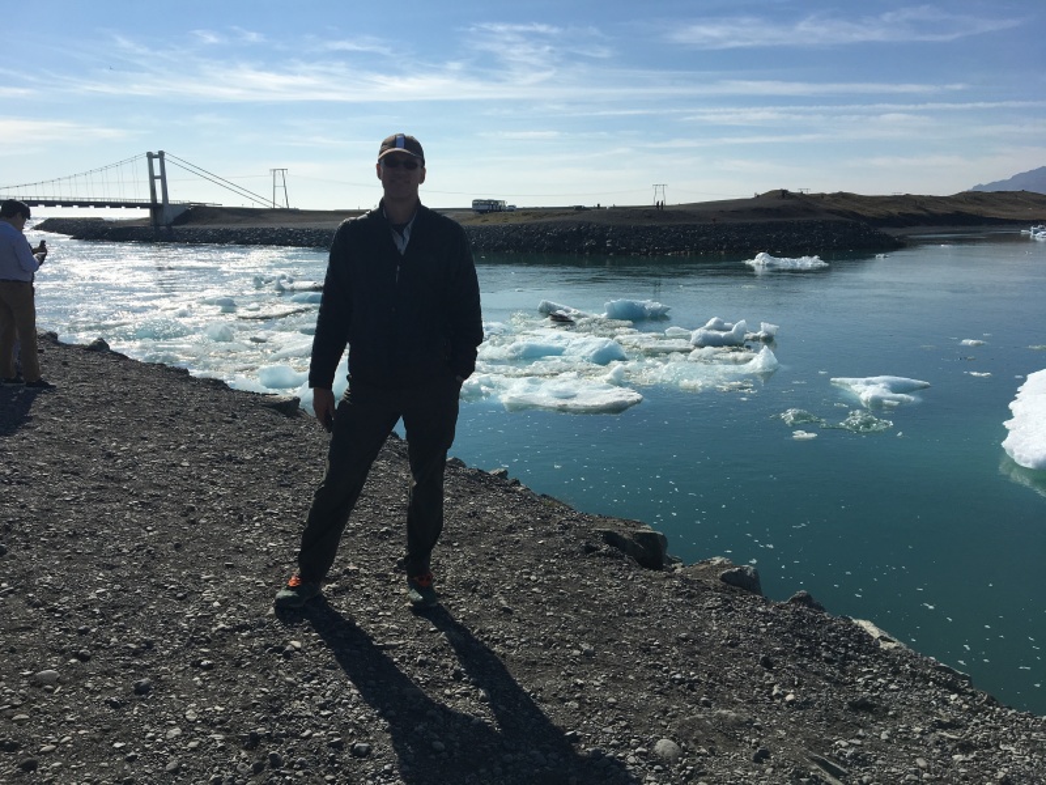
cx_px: 523
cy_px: 392
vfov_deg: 48.2
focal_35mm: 29
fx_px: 876
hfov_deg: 61.7
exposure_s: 1/4274
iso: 25
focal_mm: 4.15
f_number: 2.2
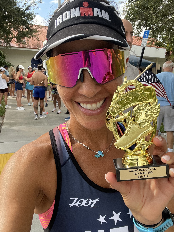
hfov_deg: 45.4
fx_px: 208
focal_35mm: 31
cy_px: 118
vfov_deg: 58.3
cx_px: 89
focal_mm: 2.71
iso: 25
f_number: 2.2
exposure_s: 1/252
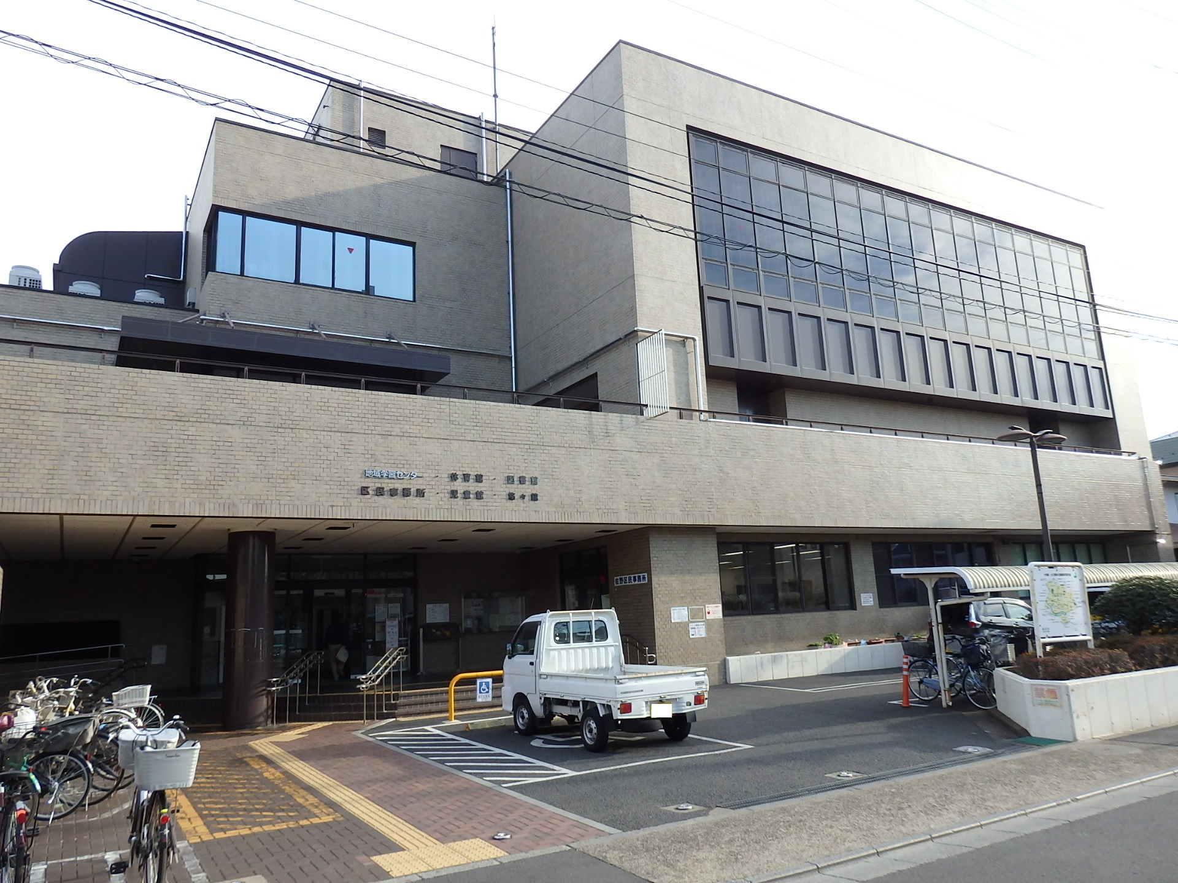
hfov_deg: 69.4
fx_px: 851
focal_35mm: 25
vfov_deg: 54.9
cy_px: 442
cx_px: 589
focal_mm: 4.5
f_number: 3
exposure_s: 1/500
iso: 125
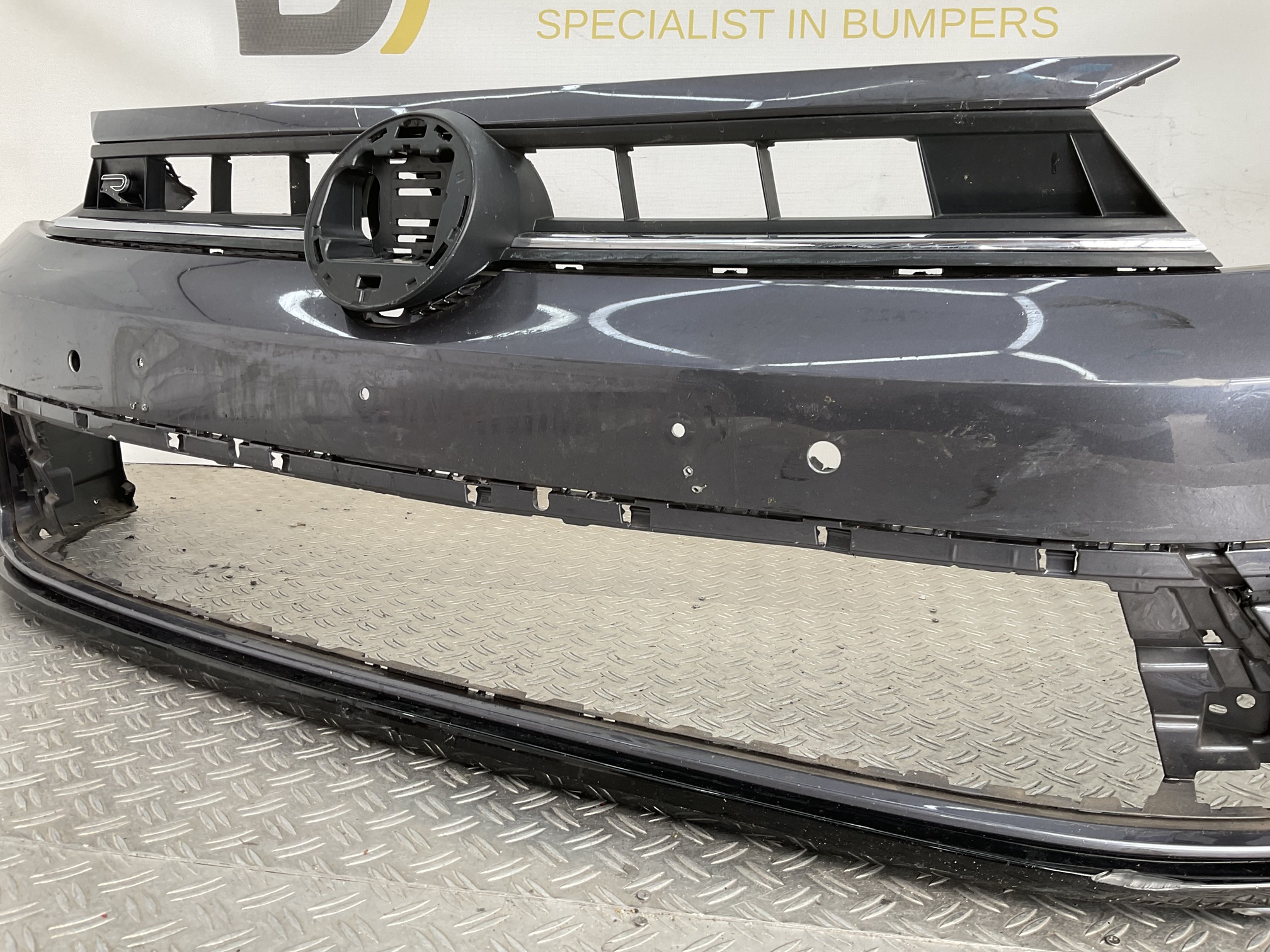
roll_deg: -2.4
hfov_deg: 61.7
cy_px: 476
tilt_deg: -12.6
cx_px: 635
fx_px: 1064
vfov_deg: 48.2
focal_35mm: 29
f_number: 1.8
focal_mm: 3
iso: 16
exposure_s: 1/100
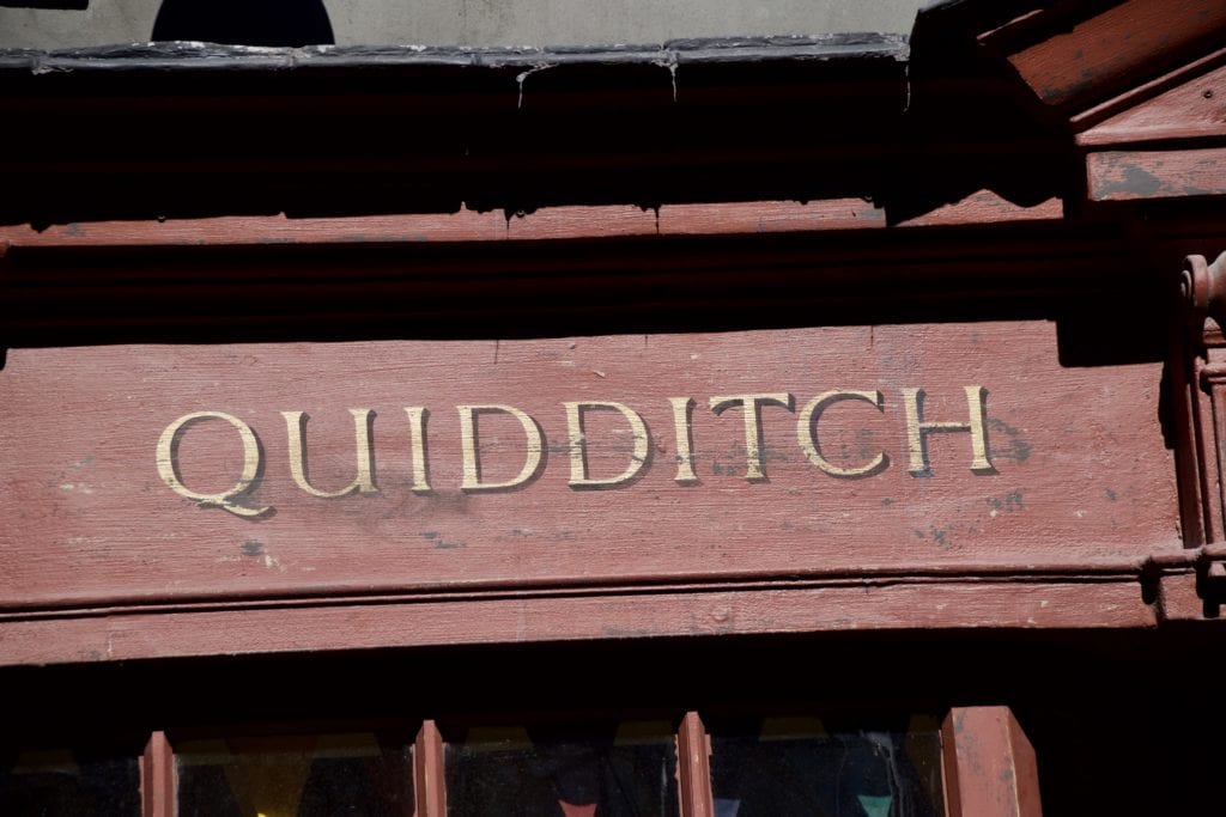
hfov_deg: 13.0
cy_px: 408
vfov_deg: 8.7
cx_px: 613
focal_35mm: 158
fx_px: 5364
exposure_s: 1/2000
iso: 250
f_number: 6.3
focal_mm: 105
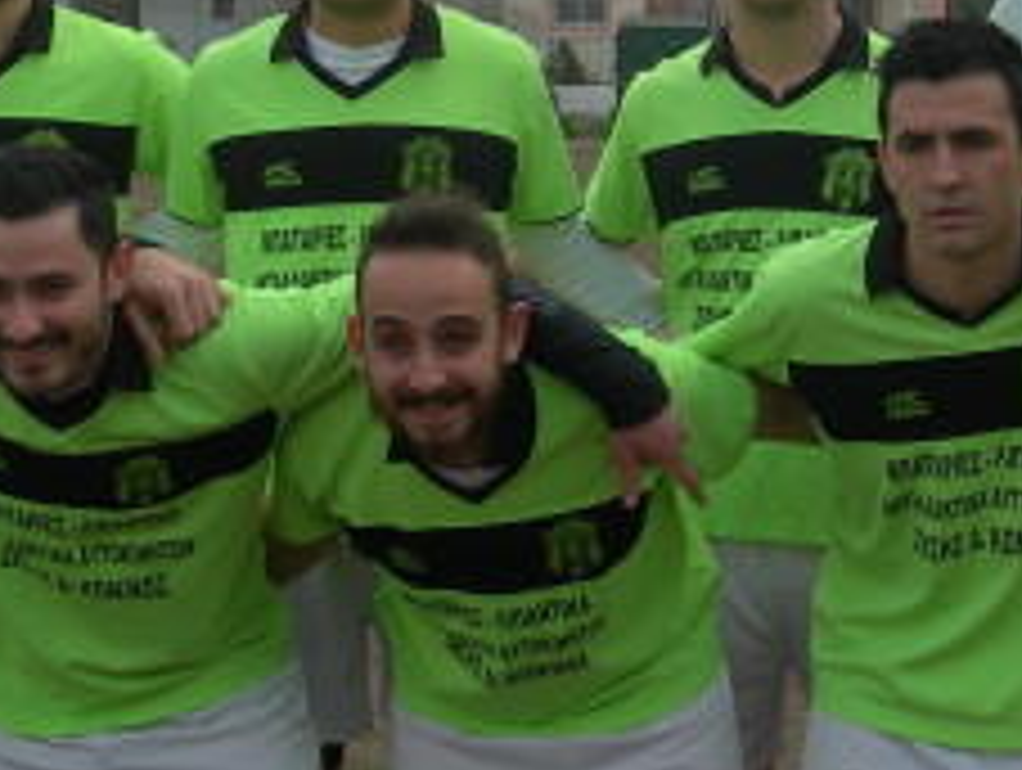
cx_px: 671
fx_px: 3519
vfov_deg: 12.4
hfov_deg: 16.5
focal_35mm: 119
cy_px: 133
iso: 50
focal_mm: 8.5
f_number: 4.9
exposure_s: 1/336
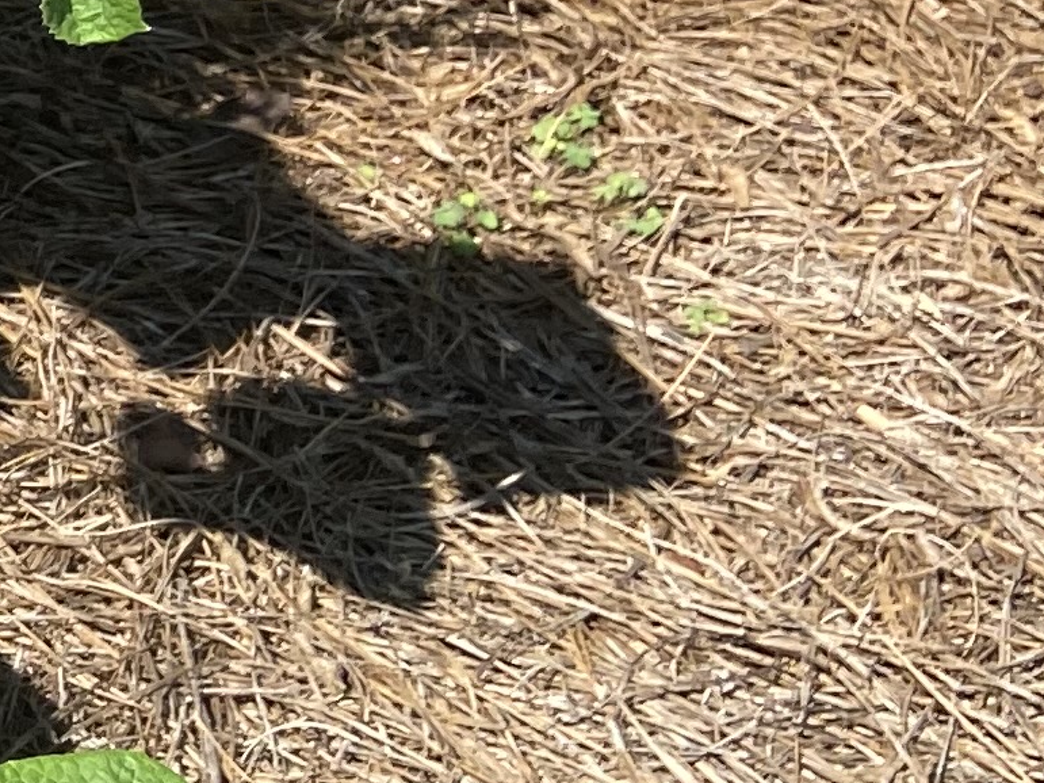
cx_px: -1281
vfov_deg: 10.8
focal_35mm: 136
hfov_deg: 12.2
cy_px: -20
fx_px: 4101
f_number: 1.8
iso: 32
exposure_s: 1/1193
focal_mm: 4.25
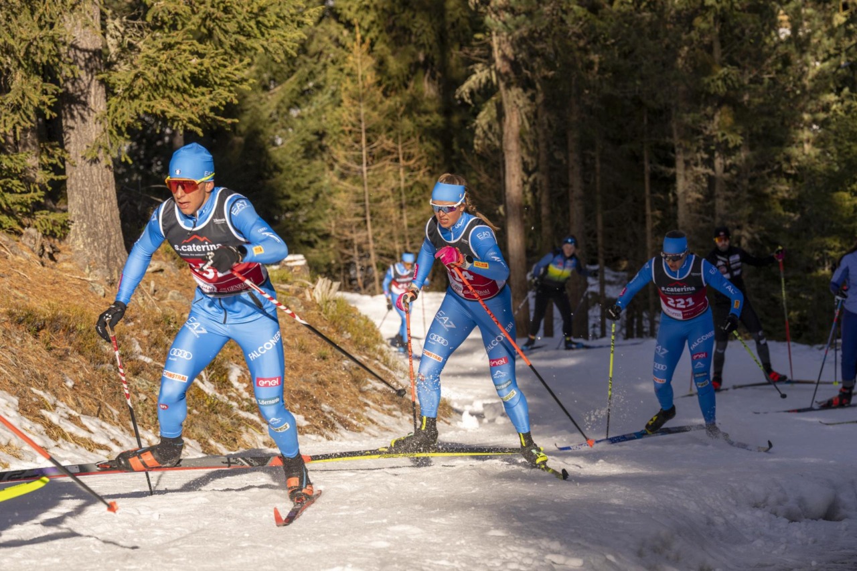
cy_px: 286
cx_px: 428
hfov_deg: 15.3
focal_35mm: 134
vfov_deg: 10.2
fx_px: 3189
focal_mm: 134
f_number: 6.3
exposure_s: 1/640
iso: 200
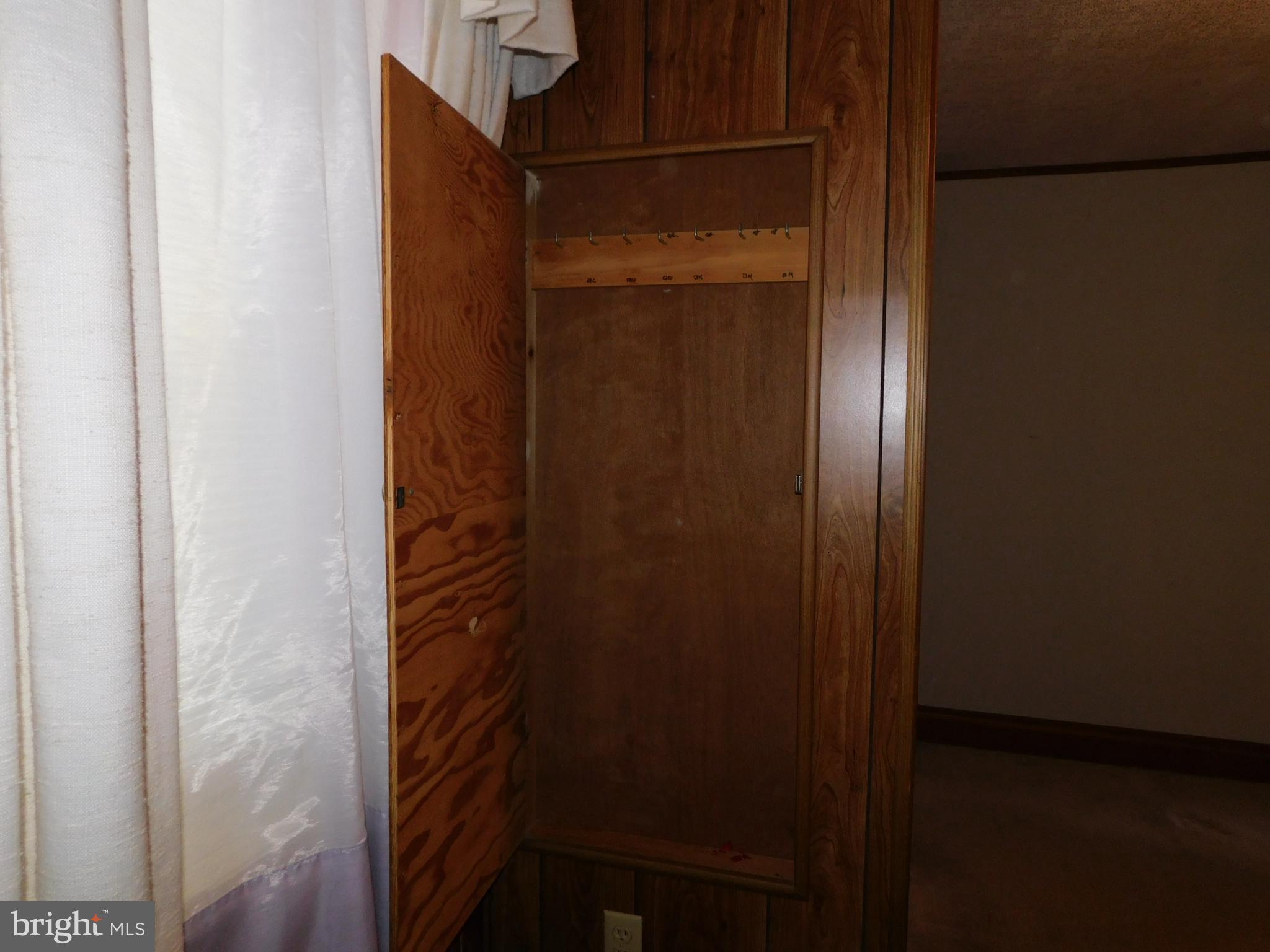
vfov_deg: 58.9
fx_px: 844
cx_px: 635
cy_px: 476
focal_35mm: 23
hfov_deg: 73.9
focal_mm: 4
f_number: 3
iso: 200
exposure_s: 1/30
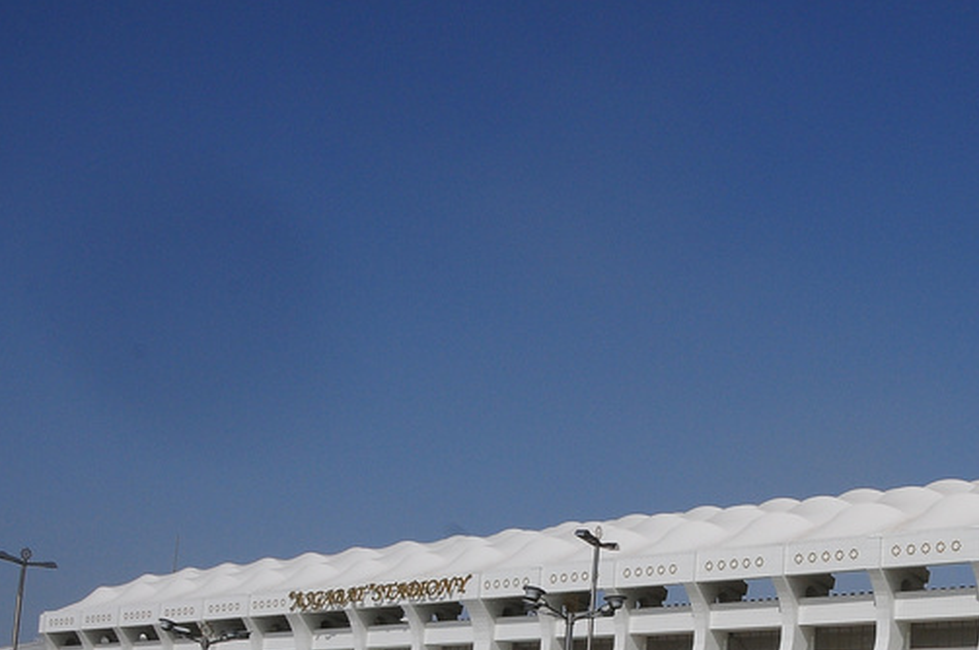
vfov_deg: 23.8
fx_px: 1494
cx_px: 948
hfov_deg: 33.6
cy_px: 594
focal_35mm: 55
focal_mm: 18
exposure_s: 1/800
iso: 250
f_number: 14
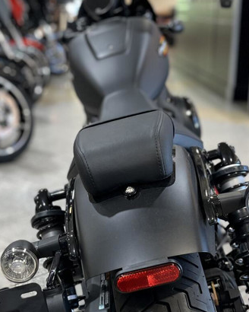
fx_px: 608
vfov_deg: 28.5
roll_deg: -1.8
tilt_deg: -18.8
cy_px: 218
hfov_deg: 23.1
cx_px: 142
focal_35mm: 66
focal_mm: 5.1
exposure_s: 1/60
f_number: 1.6
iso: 100
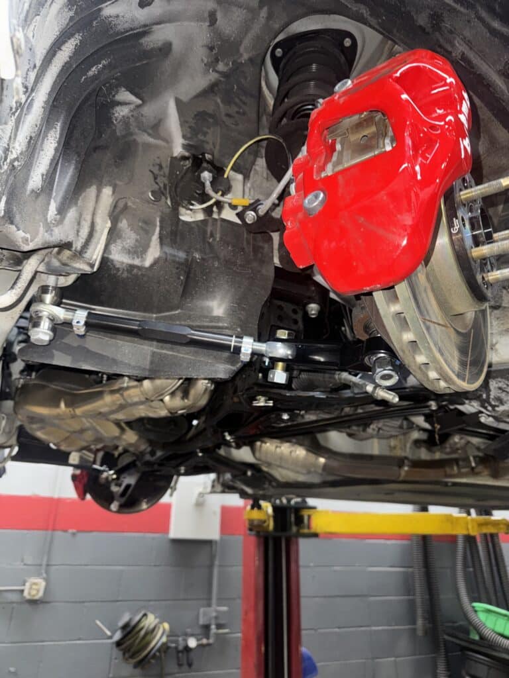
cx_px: 254
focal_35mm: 24
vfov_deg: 71.6
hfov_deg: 56.8
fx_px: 471
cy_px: 339
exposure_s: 1/13
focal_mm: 6.76
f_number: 1.78
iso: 80
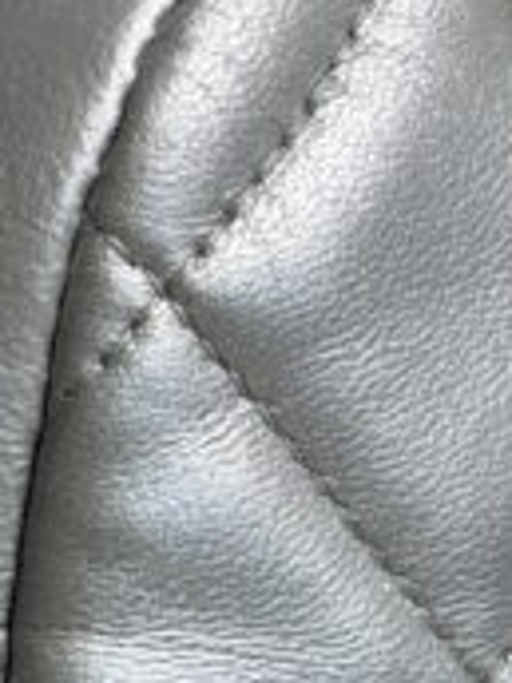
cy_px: 1068
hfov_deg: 6.4
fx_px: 4398
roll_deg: +0.4
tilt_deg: -7.6
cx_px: -595
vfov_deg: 8.6
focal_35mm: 223
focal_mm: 6.76
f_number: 1.78
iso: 64
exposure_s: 1/120
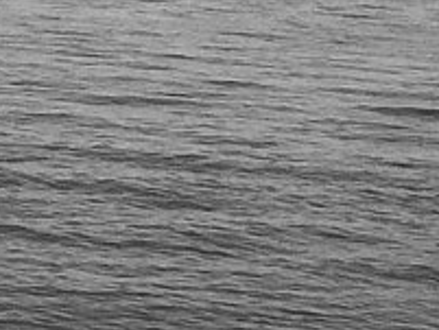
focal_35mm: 231
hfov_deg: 8.1
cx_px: -483
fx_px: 2931
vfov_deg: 6.4
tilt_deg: -6.8
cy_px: 258
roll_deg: -4.9
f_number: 2.2
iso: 32
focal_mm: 4.15
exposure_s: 1/2326
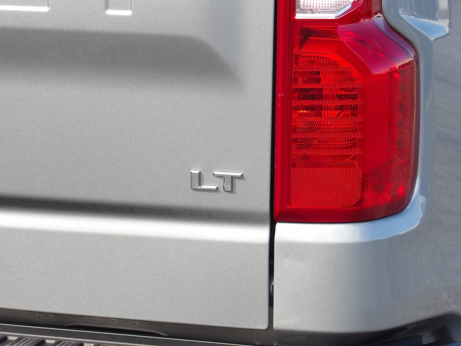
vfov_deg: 6.7
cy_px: 173
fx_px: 2956
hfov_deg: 8.9
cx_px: 230
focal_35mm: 222
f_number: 4.5
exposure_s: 1/122
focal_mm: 39.8
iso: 100
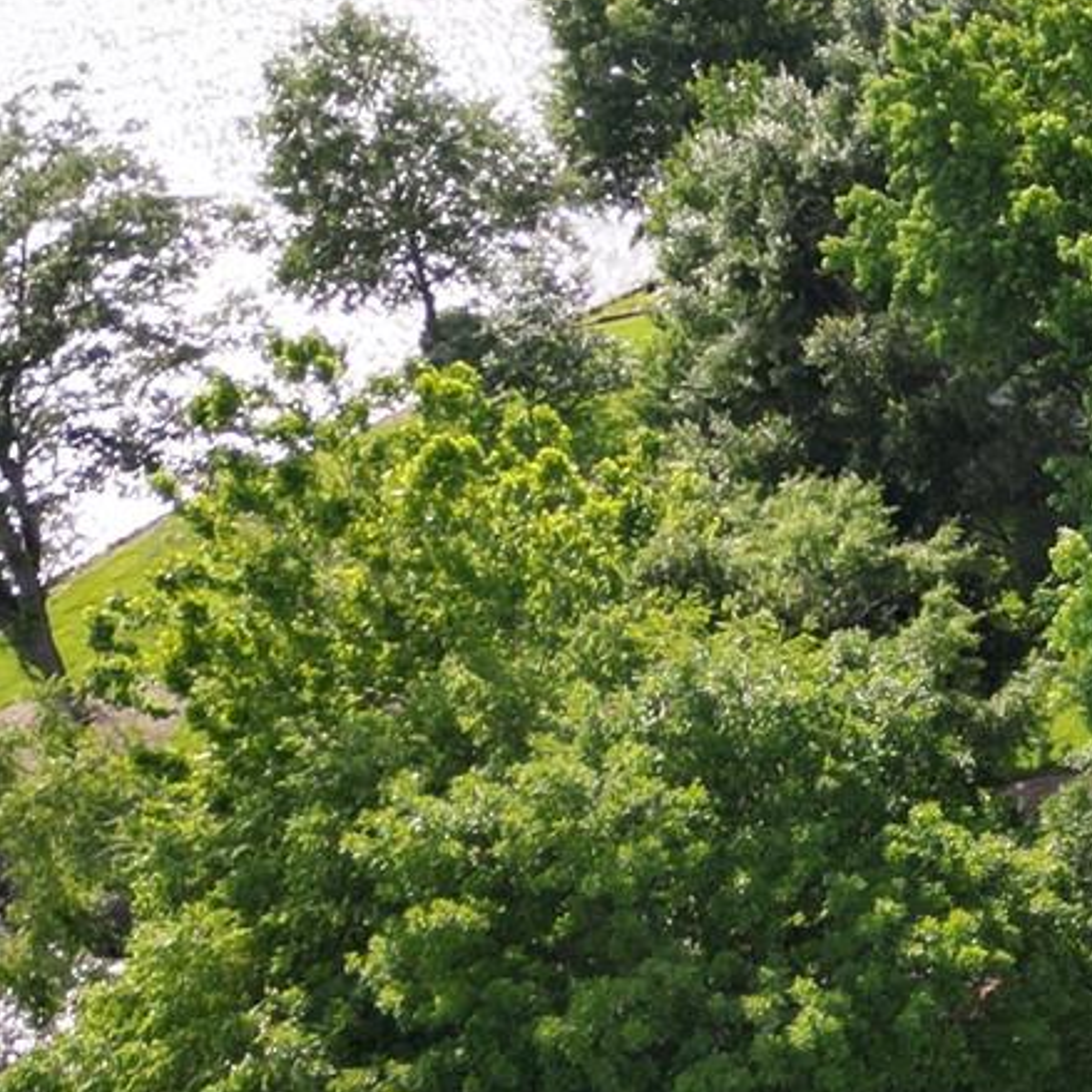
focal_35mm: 99
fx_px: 3533
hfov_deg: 14.9
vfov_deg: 17.3
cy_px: 955
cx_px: 2065
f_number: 1.7
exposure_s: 1/80
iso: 100
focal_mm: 6.72
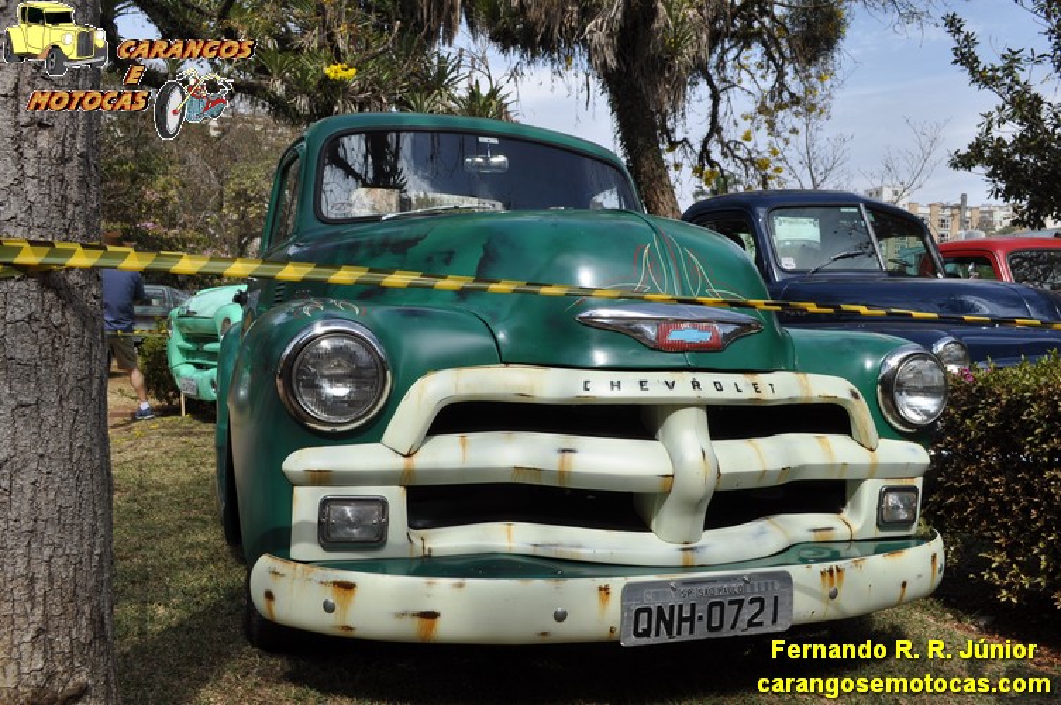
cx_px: 530
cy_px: 352
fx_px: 883
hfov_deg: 62.0
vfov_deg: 43.5
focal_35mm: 30
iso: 200
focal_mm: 20
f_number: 10
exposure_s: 1/400
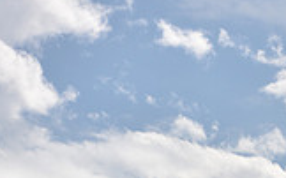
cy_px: 490
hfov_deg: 6.4
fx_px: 2555
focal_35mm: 328
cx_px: 336
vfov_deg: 3.9
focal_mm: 90
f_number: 13
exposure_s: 1/800
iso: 250
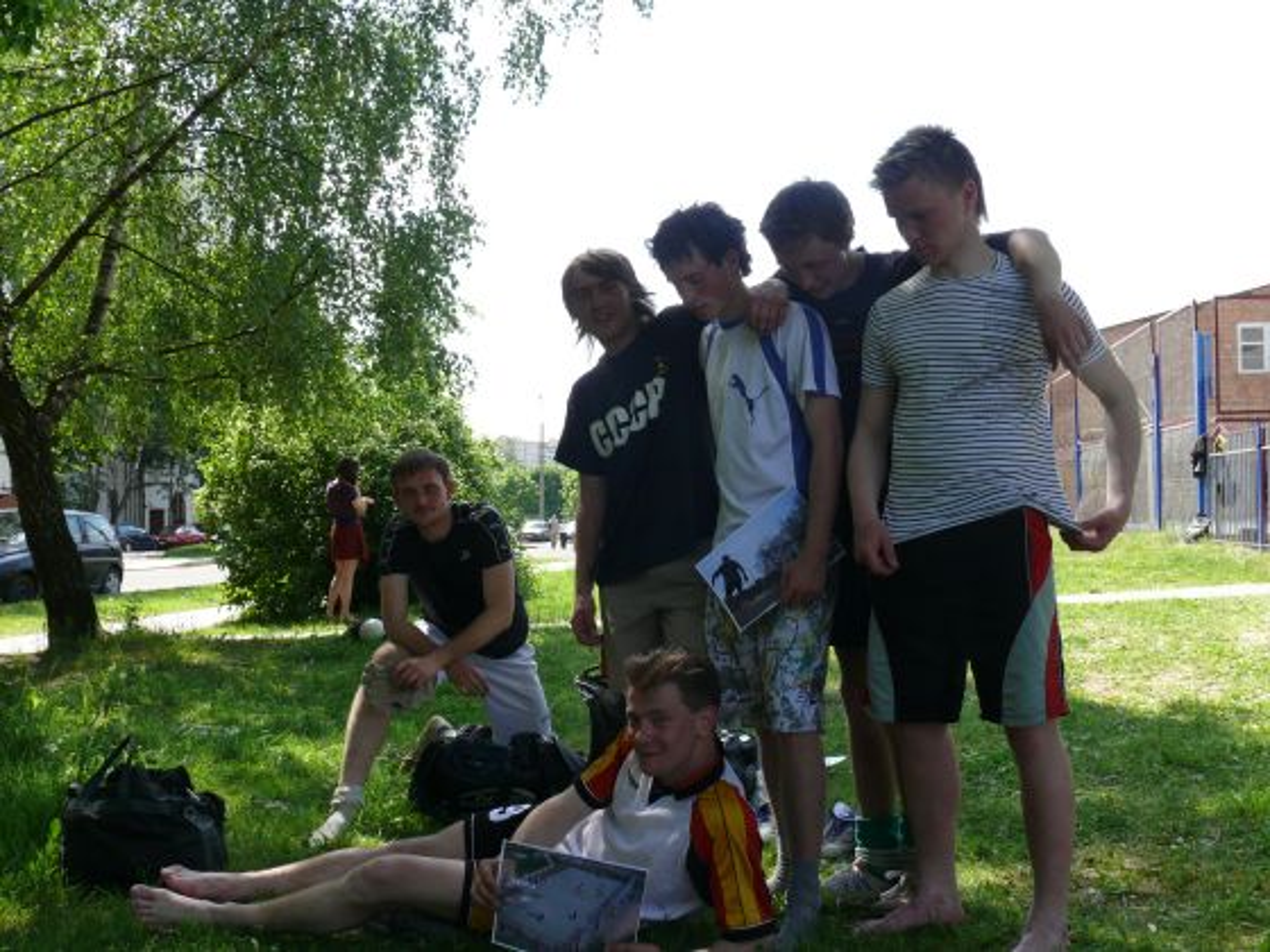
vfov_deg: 40.7
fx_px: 1284
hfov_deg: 52.6
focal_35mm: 35
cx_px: 635
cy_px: 476
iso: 100
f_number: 4.5
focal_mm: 7.4
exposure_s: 1/250
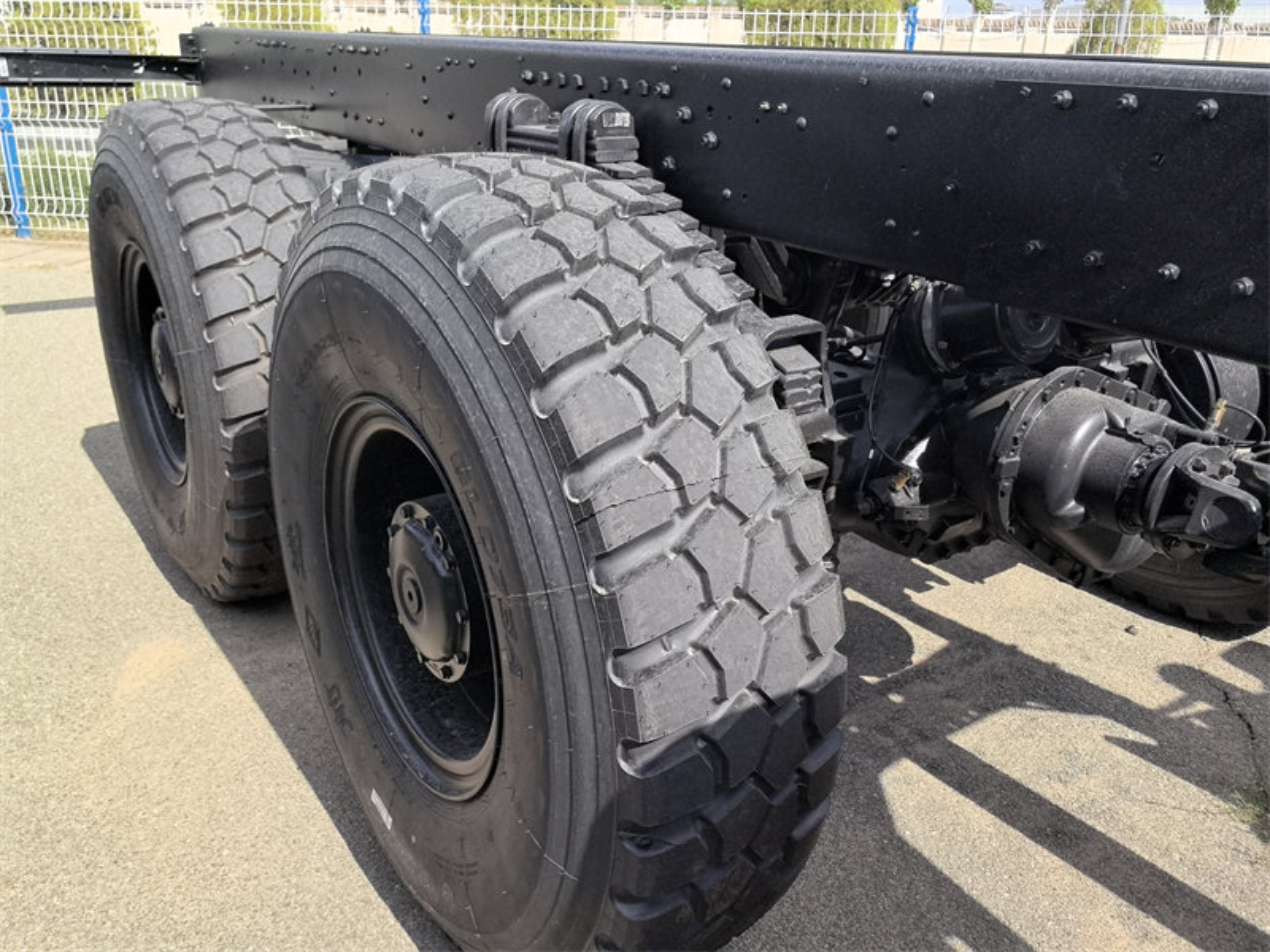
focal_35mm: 29
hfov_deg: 61.7
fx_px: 1064
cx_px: 635
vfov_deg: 48.2
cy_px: 476
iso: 50
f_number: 2
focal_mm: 5.75
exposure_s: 1/3448
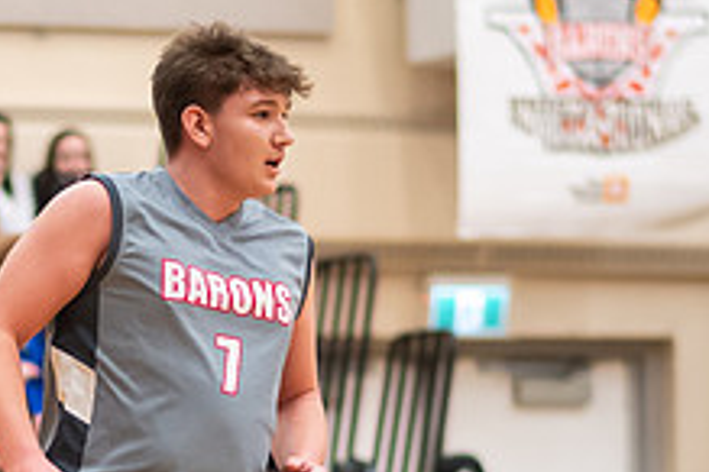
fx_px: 7405
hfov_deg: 5.5
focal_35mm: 376
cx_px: 73
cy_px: 546
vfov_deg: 3.6
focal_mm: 85
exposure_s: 1/1000
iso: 2500
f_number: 1.8
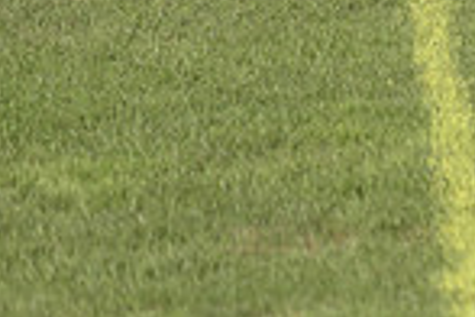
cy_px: -306
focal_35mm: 533
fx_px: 7032
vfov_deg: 2.6
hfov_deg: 3.9
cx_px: 714
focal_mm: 135
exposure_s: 1/2000
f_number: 4.5
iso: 250
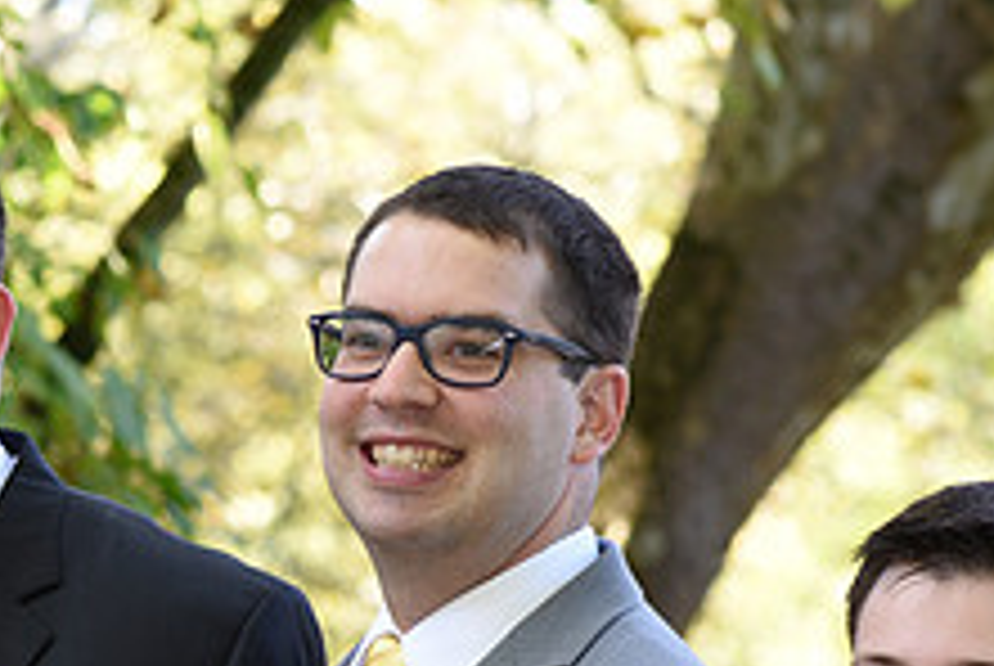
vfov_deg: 6.2
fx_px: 6165
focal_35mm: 223
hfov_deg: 9.1
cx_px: -40
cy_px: 637
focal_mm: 85
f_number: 4.5
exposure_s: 1/200
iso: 500
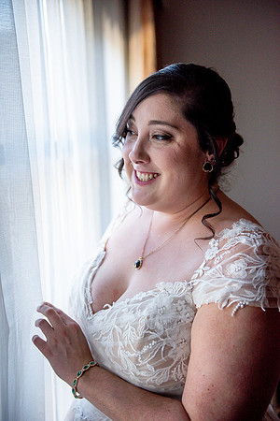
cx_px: 140
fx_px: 525
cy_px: 210
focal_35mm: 45
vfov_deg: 43.6
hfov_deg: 29.9
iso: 1600
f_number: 2.8
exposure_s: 1/800
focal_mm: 45
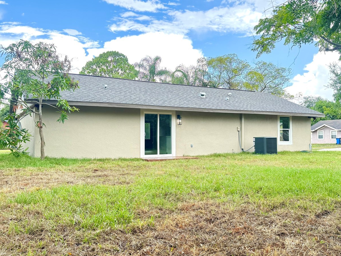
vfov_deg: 44.2
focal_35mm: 32
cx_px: 174
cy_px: 125
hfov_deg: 56.8
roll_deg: +0.3
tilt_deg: +2.0
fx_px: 315
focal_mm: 6.76
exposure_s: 1/470
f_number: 1.78
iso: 100
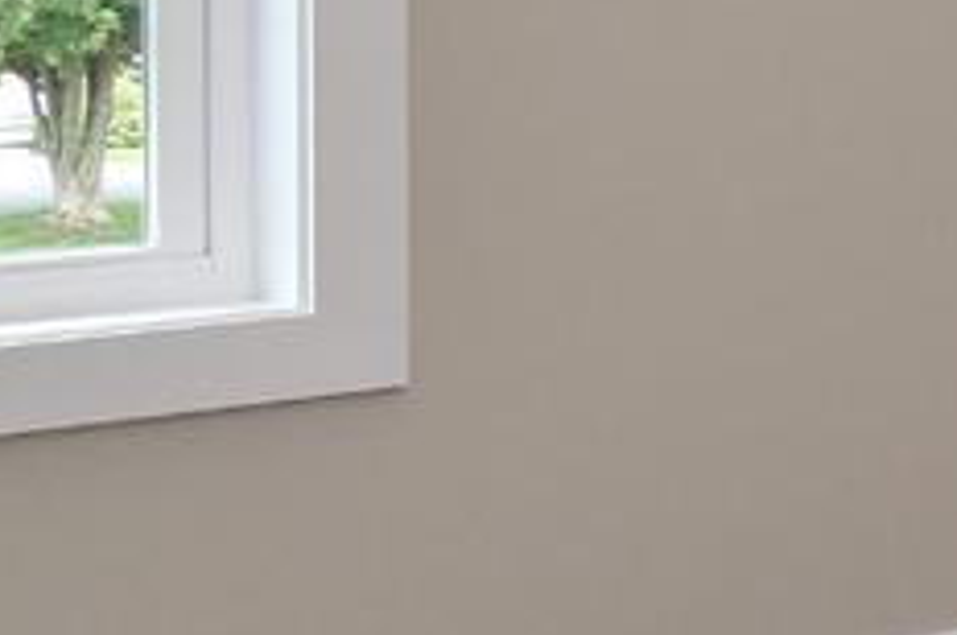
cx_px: 2669
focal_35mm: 112
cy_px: -144
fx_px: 2973
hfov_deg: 12.0
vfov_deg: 11.9
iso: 800
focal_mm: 12
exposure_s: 1/160
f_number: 8
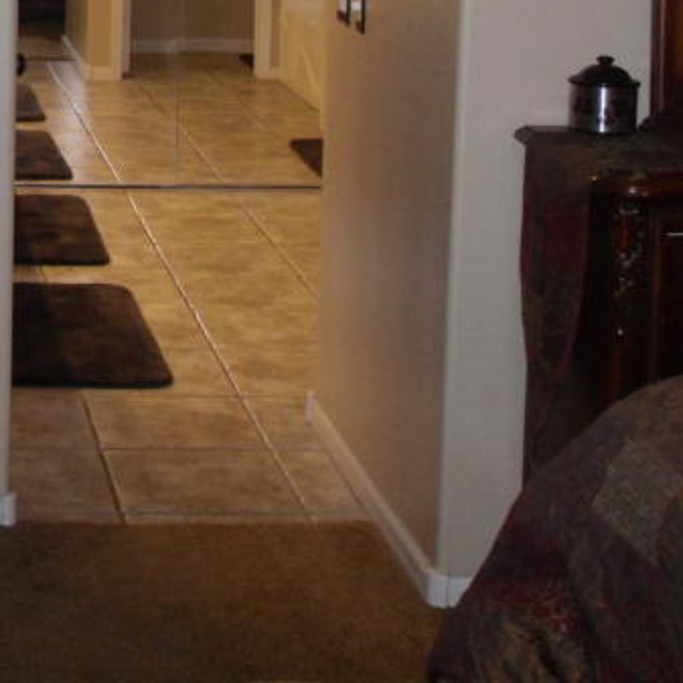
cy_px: -47
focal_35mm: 121
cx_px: -134
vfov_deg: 14.1
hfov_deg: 14.0
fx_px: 2701
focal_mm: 6.3
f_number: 3.5
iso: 200
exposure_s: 1/45
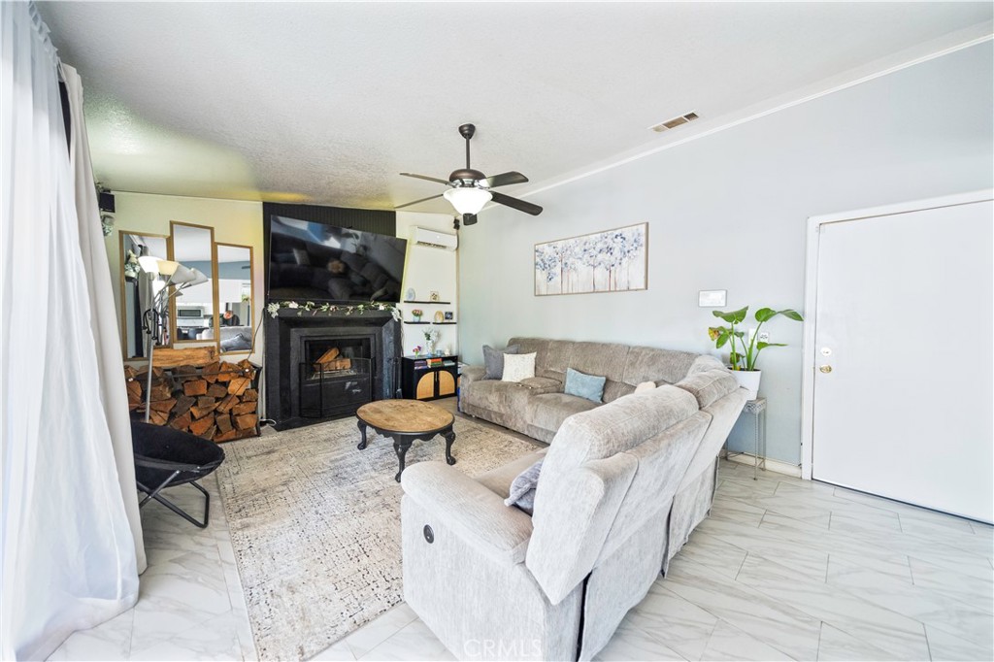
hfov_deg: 112.6
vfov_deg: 90.0
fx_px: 331
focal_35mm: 12
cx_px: 497
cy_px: 331
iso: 2000
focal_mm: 12
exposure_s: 1/160
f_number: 4
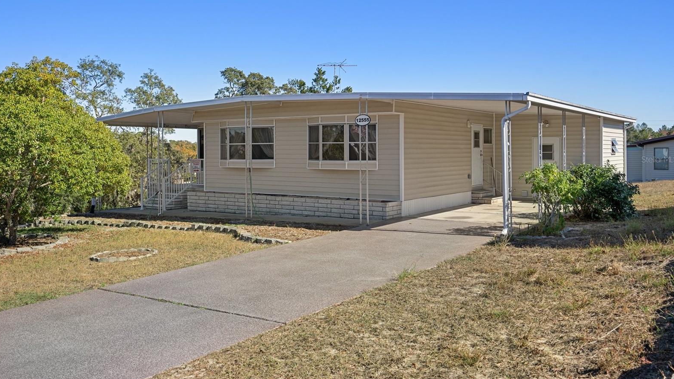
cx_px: 337
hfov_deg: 59.5
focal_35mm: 33
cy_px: 159
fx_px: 590
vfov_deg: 35.5
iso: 320
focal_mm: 31
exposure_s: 1/160
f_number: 8
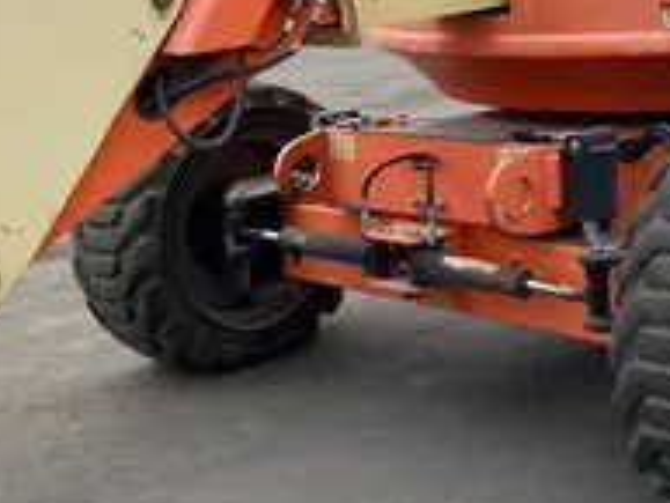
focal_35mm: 74
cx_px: 649
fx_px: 1433
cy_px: 19
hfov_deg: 25.2
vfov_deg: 19.4
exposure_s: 1/1898
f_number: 1.8
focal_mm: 4.25
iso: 32
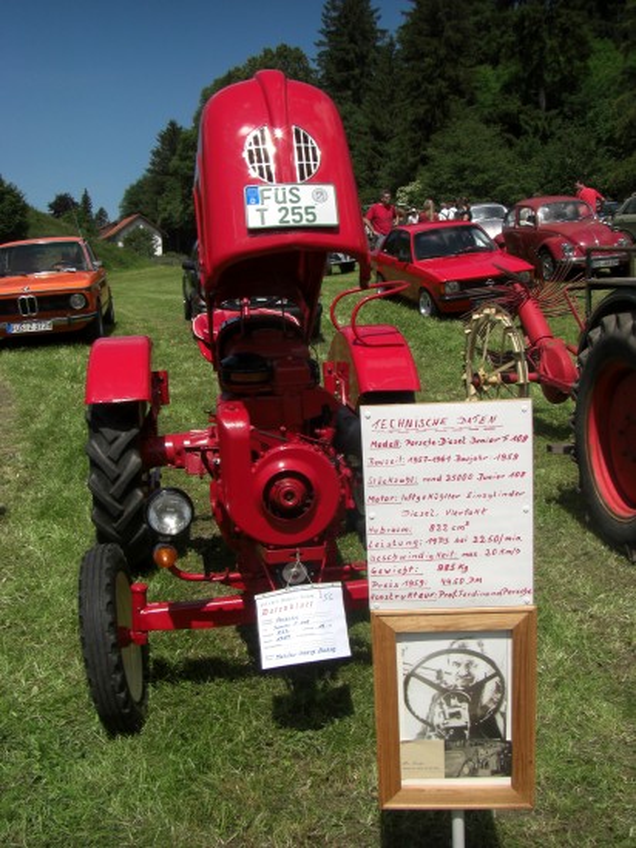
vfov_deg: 49.0
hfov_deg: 37.7
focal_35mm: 38
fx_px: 932
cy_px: 424
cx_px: 318
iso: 64
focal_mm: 6.3
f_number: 4.6
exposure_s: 1/500
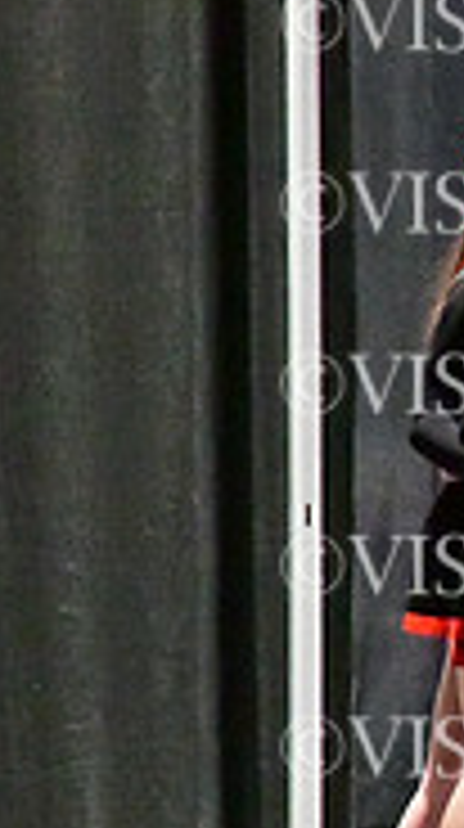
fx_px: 15236
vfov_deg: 3.1
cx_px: 933
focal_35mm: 694
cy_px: 475
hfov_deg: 1.7
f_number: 5.6
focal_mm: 140
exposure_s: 1/400
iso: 22800
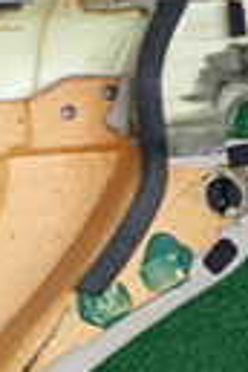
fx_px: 1498
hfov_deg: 8.0
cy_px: 427
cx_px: -528
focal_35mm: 145
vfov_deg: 13.8
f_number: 2.3
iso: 100
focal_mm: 5.4
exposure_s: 1/160
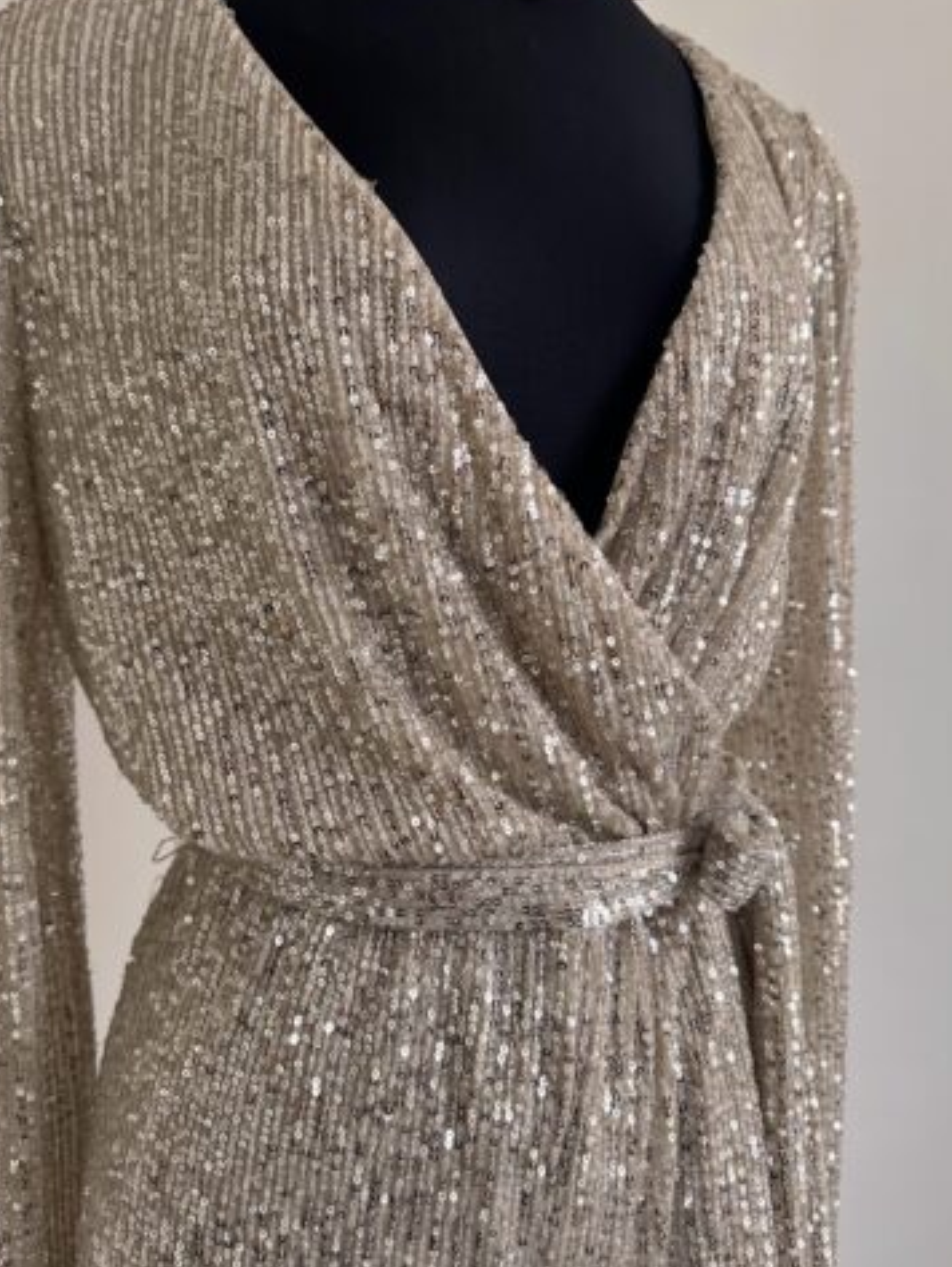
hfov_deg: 48.1
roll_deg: -1.1
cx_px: 409
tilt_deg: -3.8
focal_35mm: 29
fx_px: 1062
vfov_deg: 61.6
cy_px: 600
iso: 125
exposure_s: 1/121
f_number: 1.78
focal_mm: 6.86
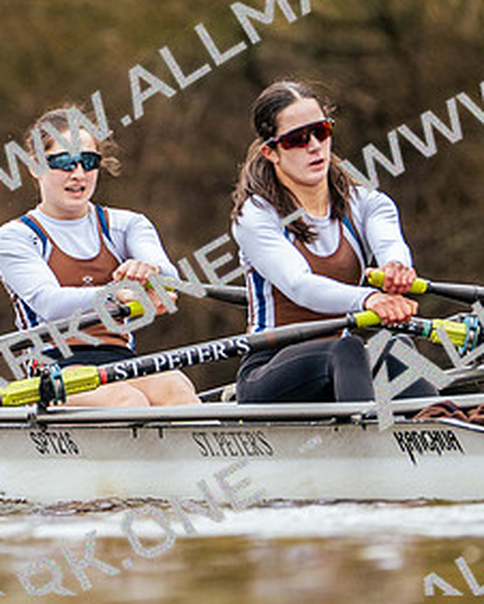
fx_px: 14703
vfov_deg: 2.4
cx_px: 184
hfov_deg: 1.9
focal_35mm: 822
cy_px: 228
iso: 2500
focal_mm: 426
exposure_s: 1/2000
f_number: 6.3
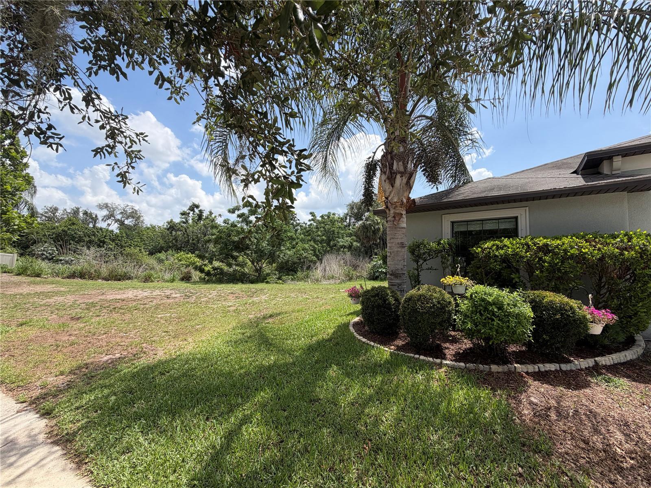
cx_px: 326
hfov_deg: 102.1
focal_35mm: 14
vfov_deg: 85.7
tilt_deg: +2.0
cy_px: 244
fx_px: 263
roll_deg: -0.1
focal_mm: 2.22
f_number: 2.2
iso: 25
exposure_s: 1/770
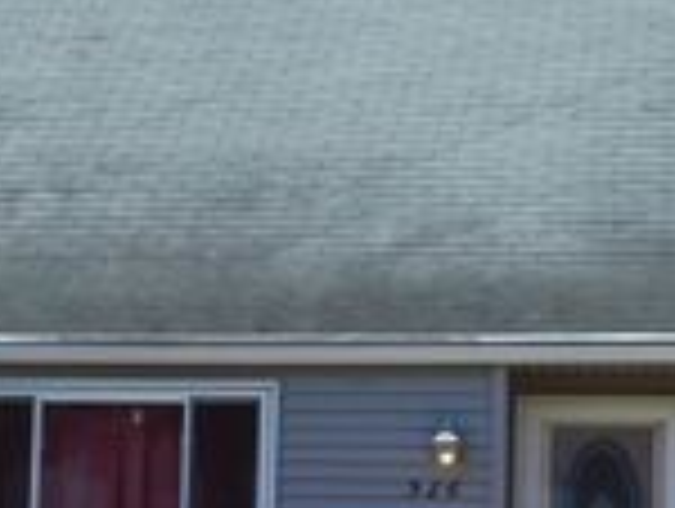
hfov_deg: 14.8
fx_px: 2598
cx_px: 297
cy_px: 465
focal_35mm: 133
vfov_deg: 11.1
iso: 125
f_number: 3.6
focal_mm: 7.1
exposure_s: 1/800
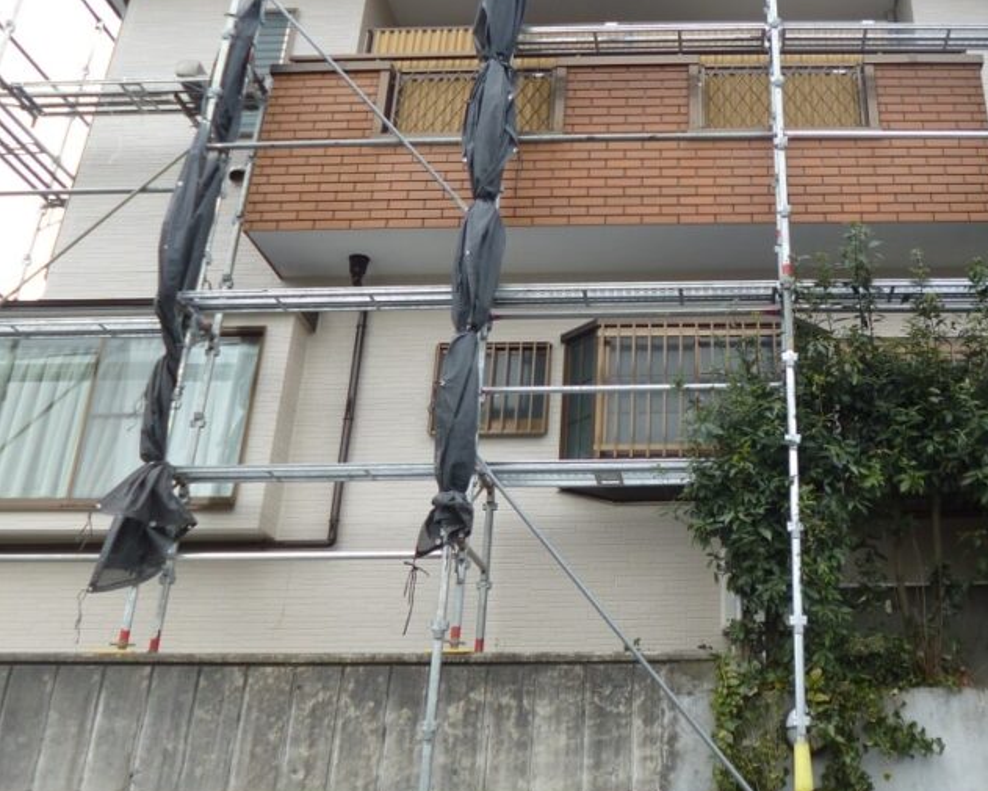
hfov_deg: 46.1
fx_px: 1111
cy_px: 237
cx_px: 750
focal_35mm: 38
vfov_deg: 38.5
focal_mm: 4.3
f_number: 2.8
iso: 100
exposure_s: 1/200
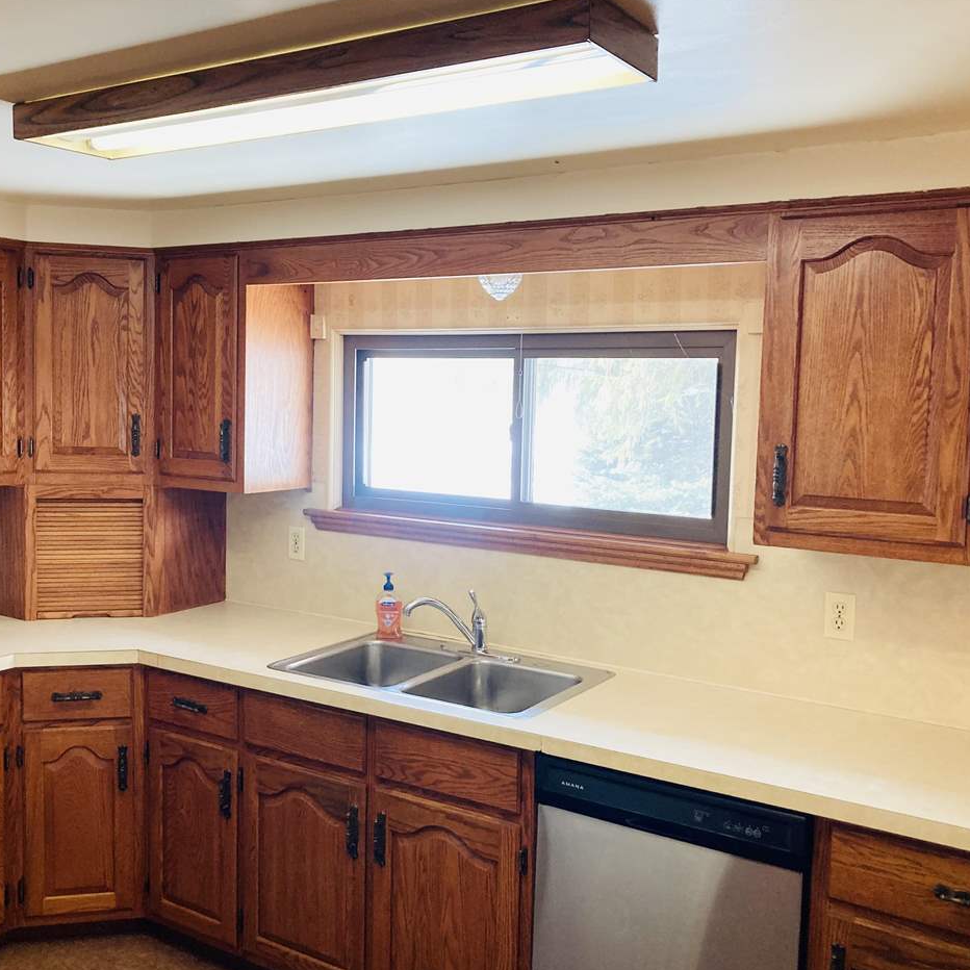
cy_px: 492
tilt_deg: -4.2
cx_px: 440
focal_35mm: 34
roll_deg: -1.2
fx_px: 1078
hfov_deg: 48.4
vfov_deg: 48.4
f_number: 1.8
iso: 125
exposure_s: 1/60
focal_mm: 3.99
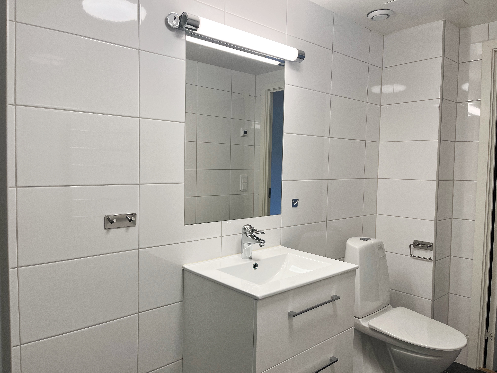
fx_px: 373
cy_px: 186
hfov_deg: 67.3
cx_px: 248
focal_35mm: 26
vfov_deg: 53.1
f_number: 1.6
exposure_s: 1/100
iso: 80
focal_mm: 5.1
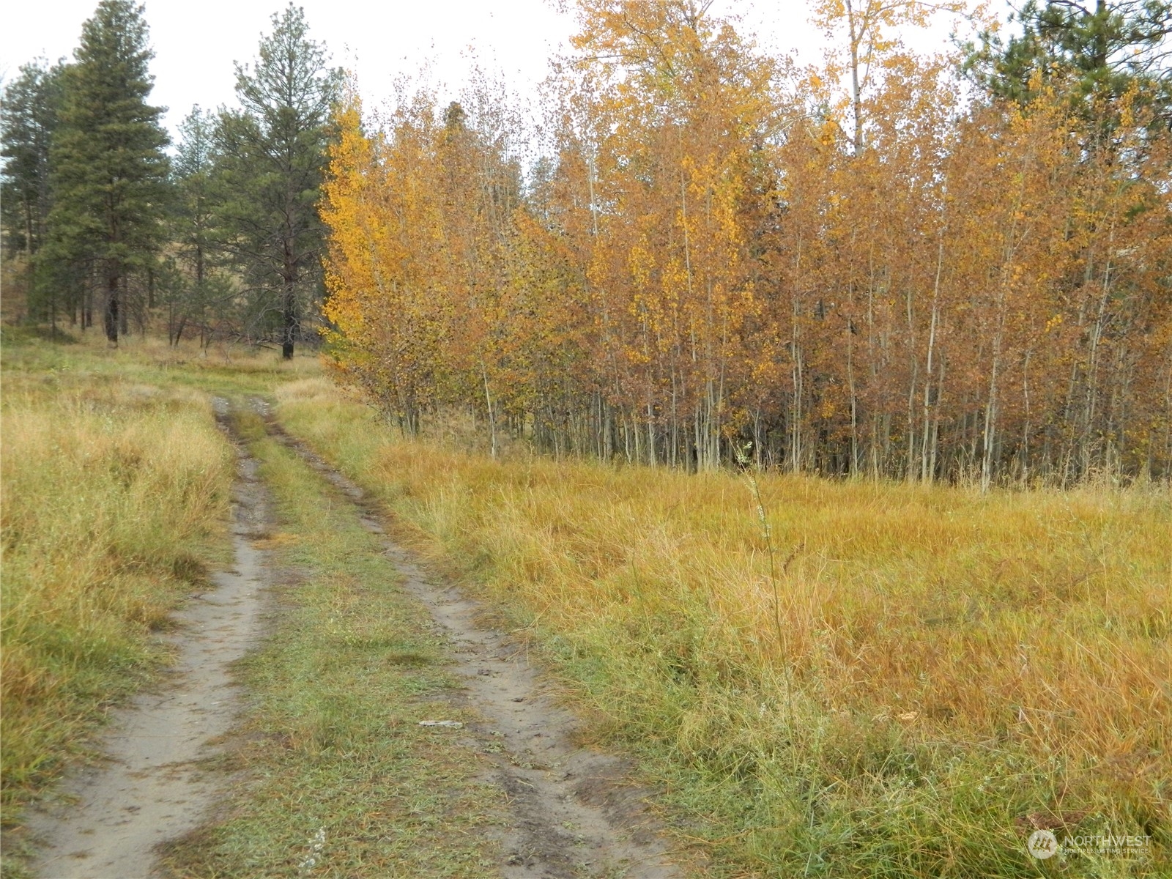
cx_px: 586
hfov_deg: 45.8
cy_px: 440
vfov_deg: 35.1
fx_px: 1388
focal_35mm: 41
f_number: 3.5
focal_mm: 7.3
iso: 360
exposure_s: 1/320
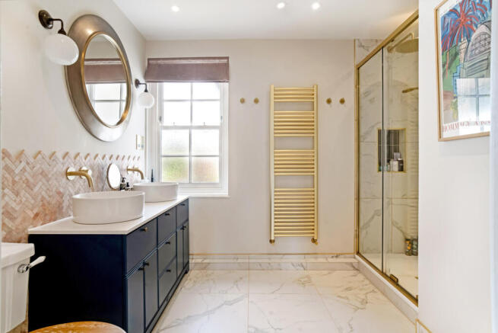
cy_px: 166
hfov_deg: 90.0
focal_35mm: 18
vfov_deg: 67.4
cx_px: 249
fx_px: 249
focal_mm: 18
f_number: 8
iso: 400
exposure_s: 1/30
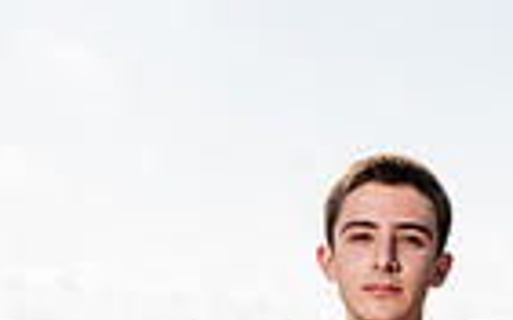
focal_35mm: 91
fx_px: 1272
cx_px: 309
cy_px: 731
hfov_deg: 22.8
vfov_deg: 12.0
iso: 100
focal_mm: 28
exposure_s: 1/250
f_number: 8
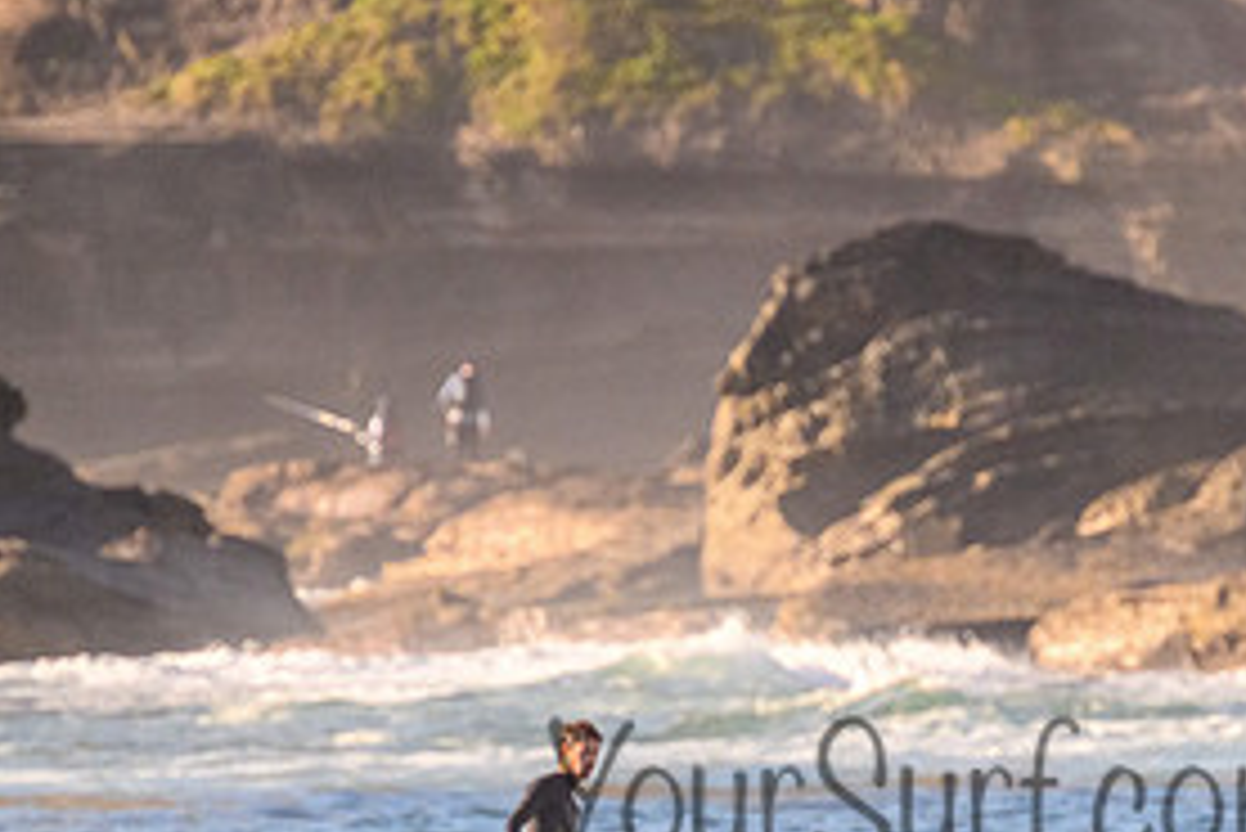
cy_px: 749
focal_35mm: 1677
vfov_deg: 0.8
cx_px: 1012
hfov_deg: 1.2
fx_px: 58071
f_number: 11
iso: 2500
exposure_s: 1/2000
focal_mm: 800
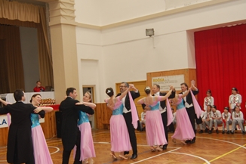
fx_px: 314
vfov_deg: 29.0
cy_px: 113
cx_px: 109
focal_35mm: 46
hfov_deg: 42.7
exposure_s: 1/60
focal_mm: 20
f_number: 3.8
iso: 400
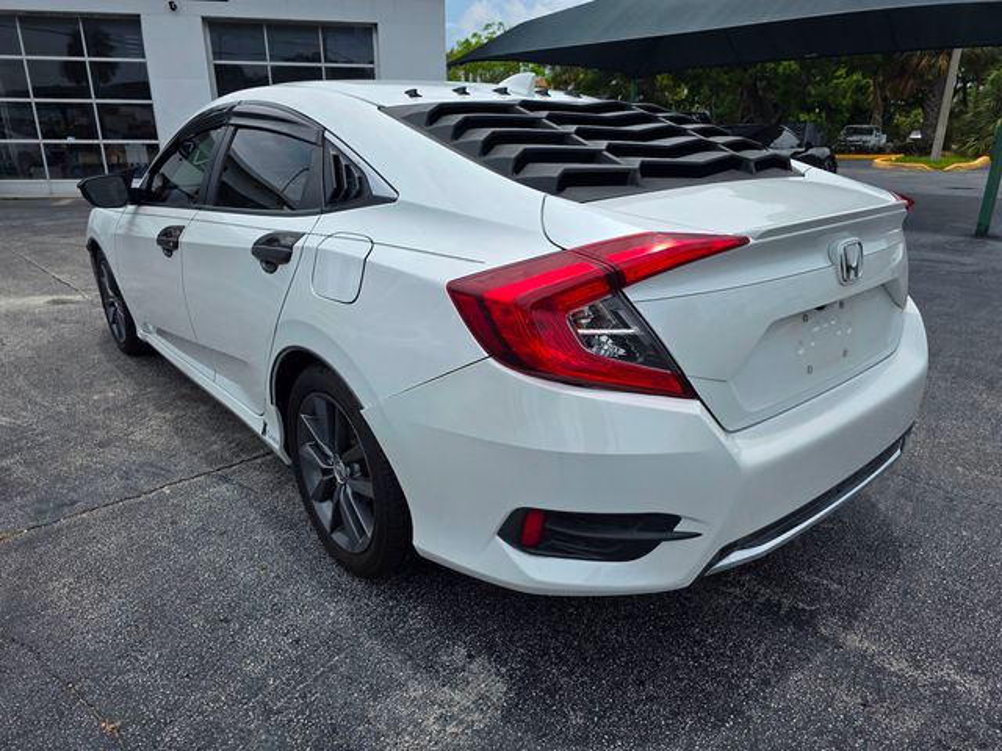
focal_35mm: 23
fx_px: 666
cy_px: 376
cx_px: 501
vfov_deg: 58.9
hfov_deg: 73.9
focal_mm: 6.3
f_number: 1.7
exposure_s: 1/7944
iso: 80
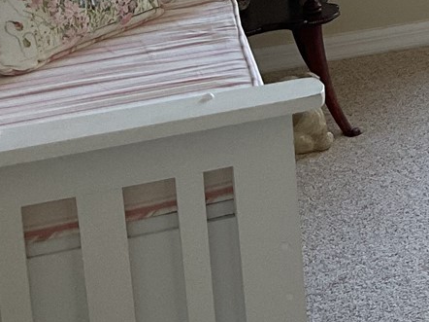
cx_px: 699
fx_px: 1301
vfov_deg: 13.1
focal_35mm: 105
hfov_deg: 16.5
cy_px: -197
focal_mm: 3
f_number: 1.8
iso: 40
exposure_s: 1/120
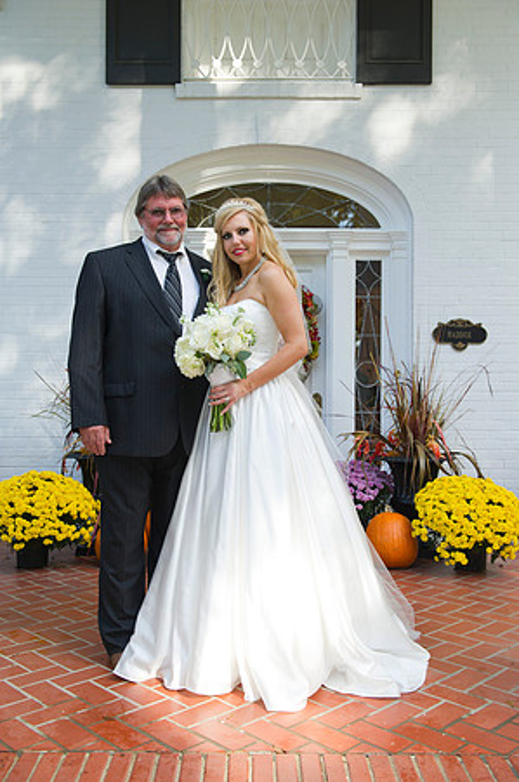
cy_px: 391
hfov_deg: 38.8
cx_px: 260
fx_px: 737
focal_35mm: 34
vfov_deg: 55.8
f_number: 5.6
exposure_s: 1/250
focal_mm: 34
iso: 400
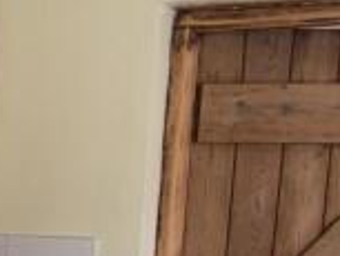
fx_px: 1121
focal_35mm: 114
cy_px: 397
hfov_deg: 16.0
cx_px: -150
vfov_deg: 12.3
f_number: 2.2
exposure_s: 1/35
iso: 32
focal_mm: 4.12
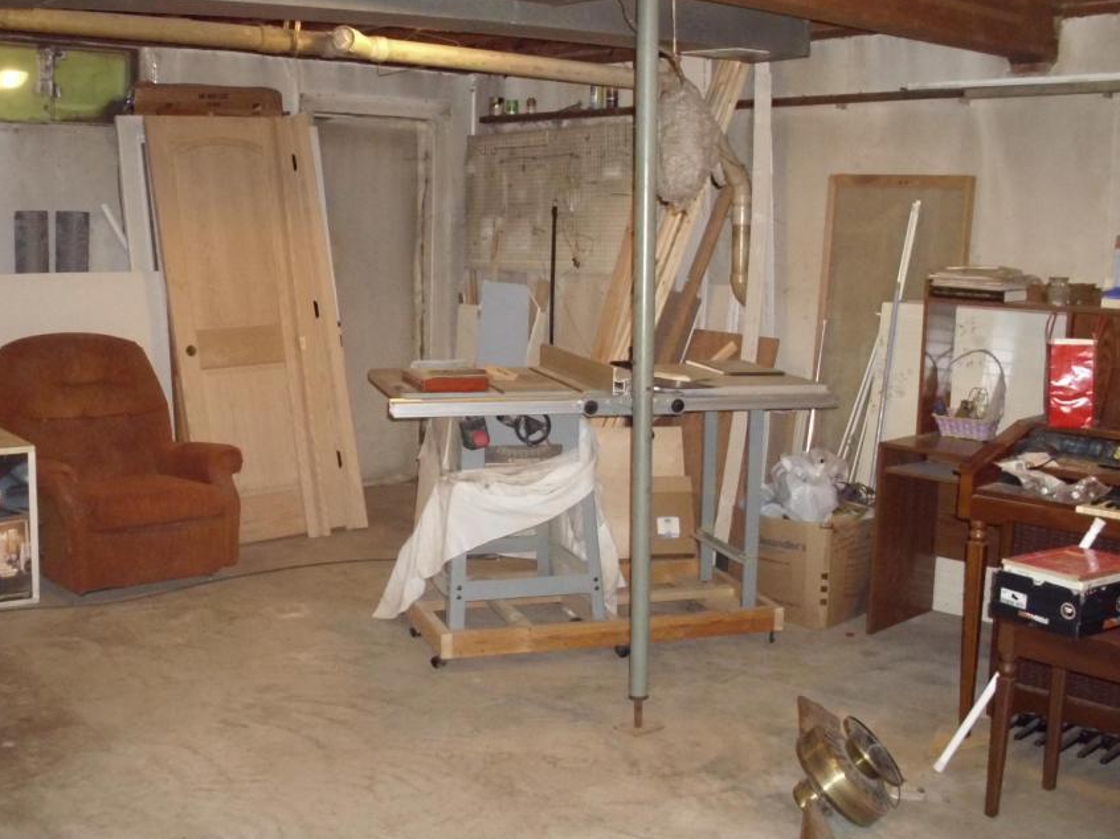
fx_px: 1488
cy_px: 431
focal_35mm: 46
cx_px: 463
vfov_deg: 31.5
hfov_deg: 41.1
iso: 800
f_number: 2.9
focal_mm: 6.3
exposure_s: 1/60
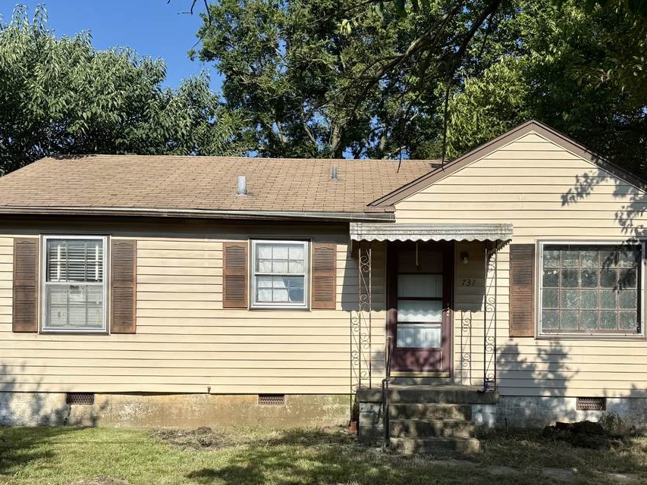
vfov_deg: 38.9
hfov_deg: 51.3
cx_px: 355
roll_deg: -0.8
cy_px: 349
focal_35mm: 36
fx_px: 673
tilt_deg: -0.2
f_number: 1.78
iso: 80
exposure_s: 1/6711
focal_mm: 6.76
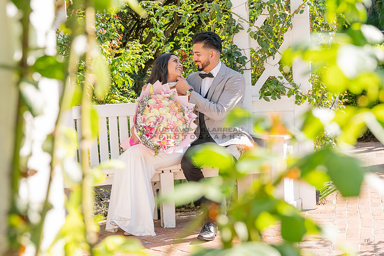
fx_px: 960
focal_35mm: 90
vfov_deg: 15.2
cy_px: 112
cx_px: 192
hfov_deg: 22.6
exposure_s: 1/500
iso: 500
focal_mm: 80
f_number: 8
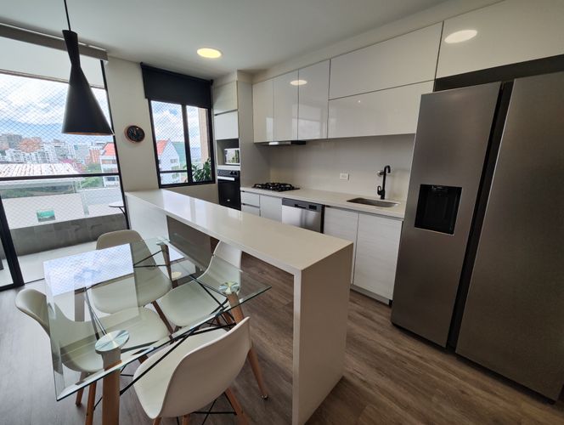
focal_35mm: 14
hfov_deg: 102.0
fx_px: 228
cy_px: 212
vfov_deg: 85.8
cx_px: 282
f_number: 2.2
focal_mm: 2.16
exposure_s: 1/120
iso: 98
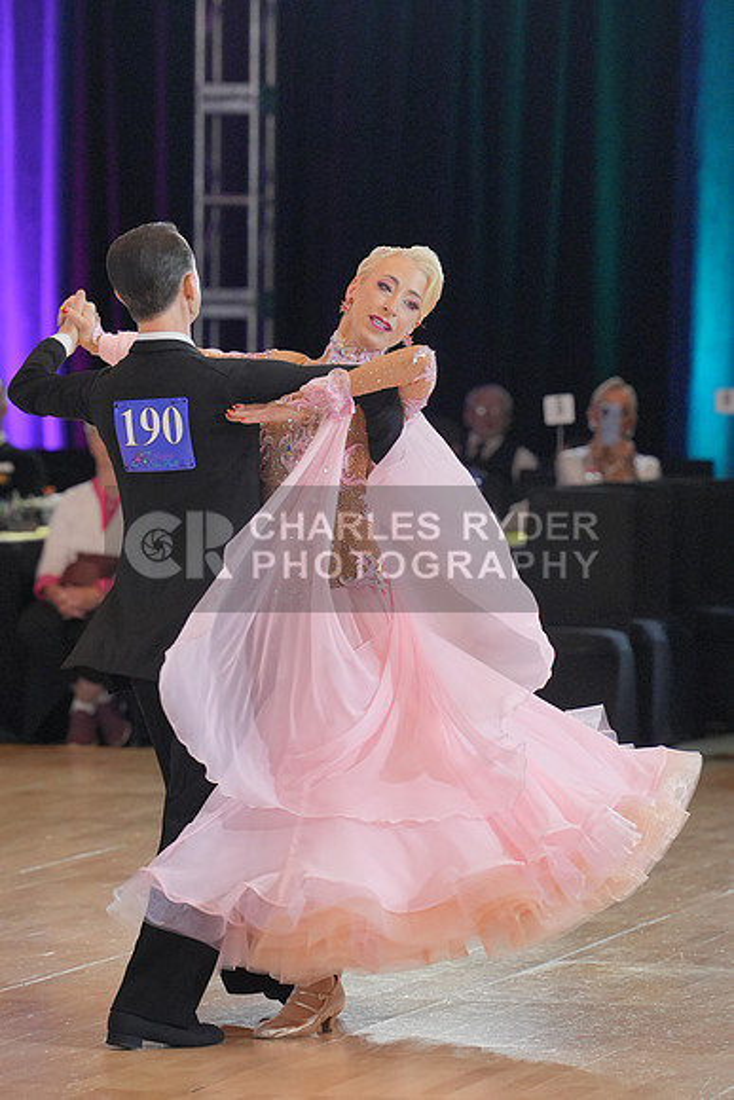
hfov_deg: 6.1
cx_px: 367
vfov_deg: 9.1
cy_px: 550
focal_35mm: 225
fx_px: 6877
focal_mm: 150
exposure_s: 1/500
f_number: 3.5
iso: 2500
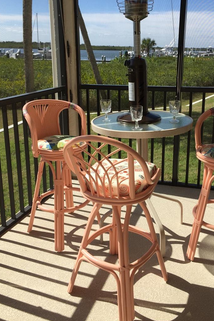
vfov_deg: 54.2
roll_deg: -1.3
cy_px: 136
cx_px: 136
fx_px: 312
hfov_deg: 37.6
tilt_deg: -13.3
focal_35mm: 35
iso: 32
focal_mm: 4.15
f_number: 2.2
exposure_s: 1/1319
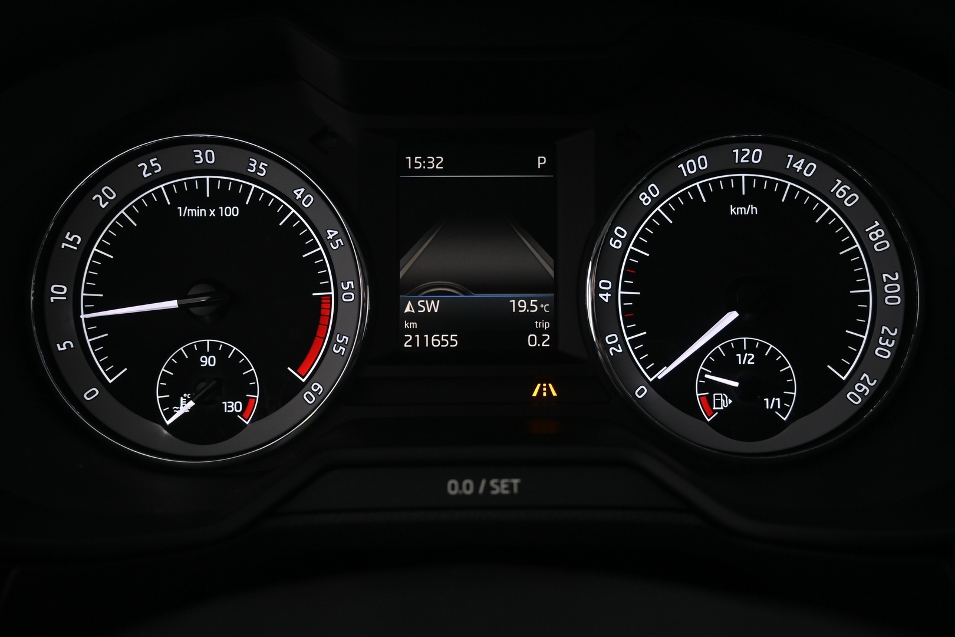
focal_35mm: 33
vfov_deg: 40.0
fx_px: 875
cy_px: 318
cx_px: 478
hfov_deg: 57.2
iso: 1250
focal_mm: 22
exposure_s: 1/40
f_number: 4
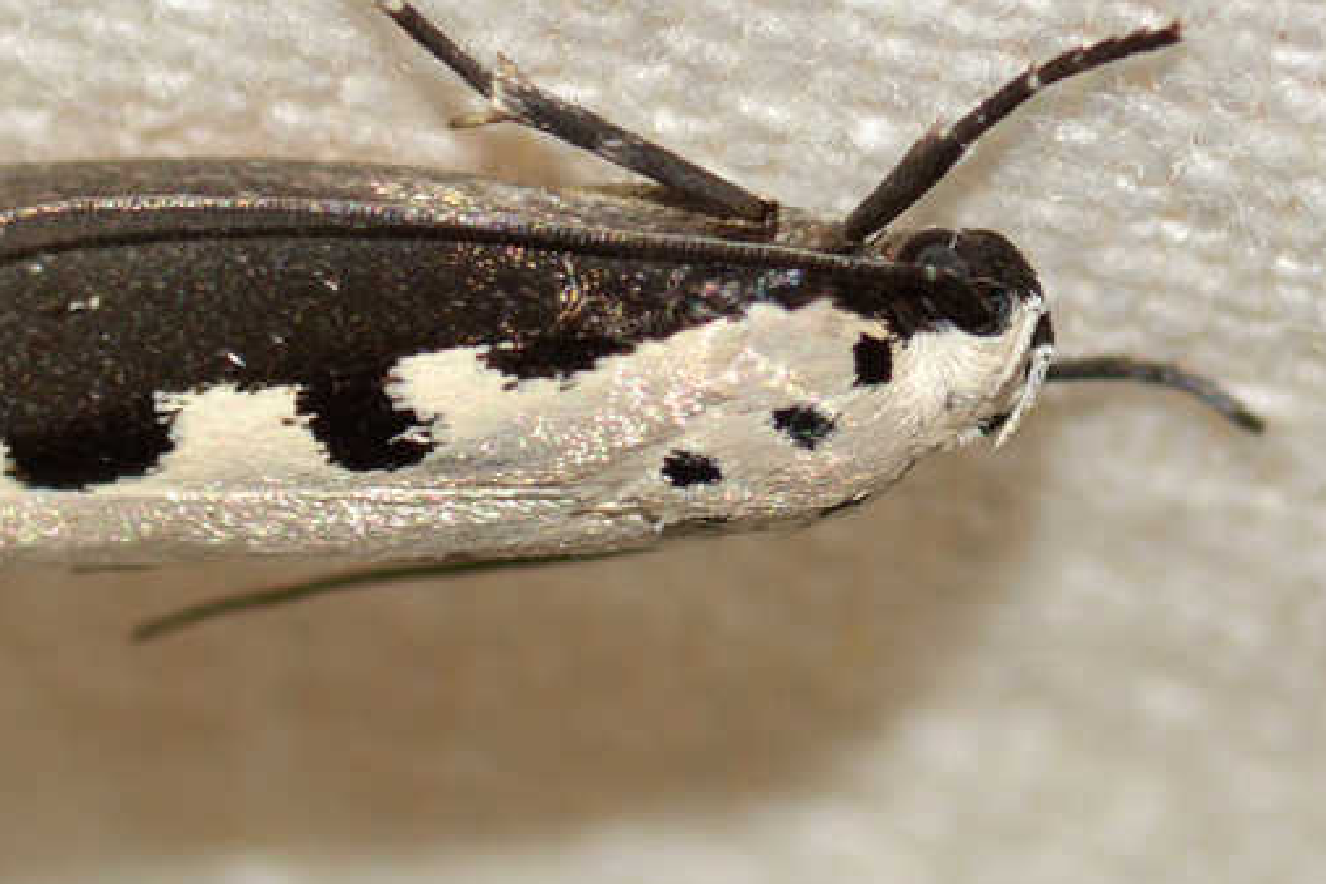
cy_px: 374
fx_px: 10460
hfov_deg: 7.2
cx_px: 183
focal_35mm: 284
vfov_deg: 4.8
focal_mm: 100
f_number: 18
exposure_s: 1/200
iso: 100
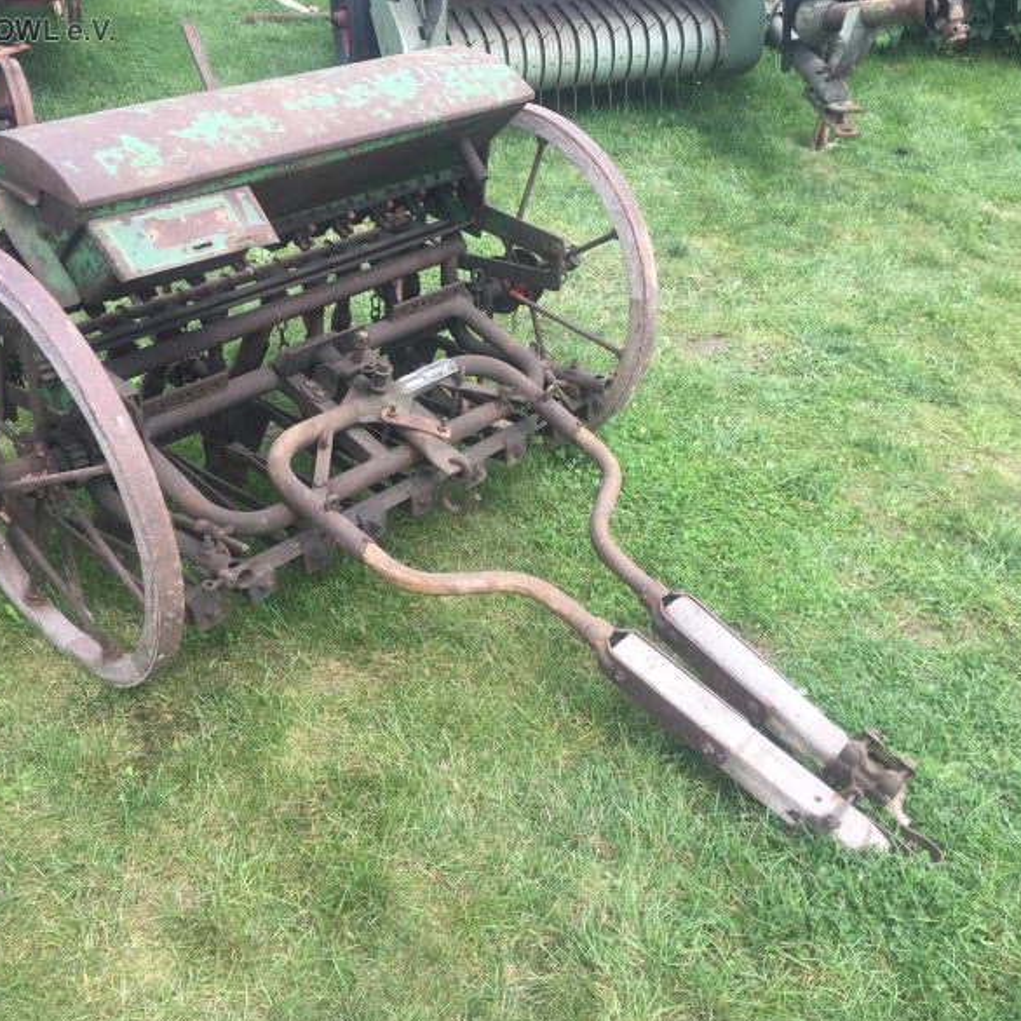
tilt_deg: -35.6
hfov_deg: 47.0
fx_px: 1168
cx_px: 423
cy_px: 521
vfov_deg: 47.2
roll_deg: +1.9
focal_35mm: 35
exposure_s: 1/345
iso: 25
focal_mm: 4.15
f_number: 2.2
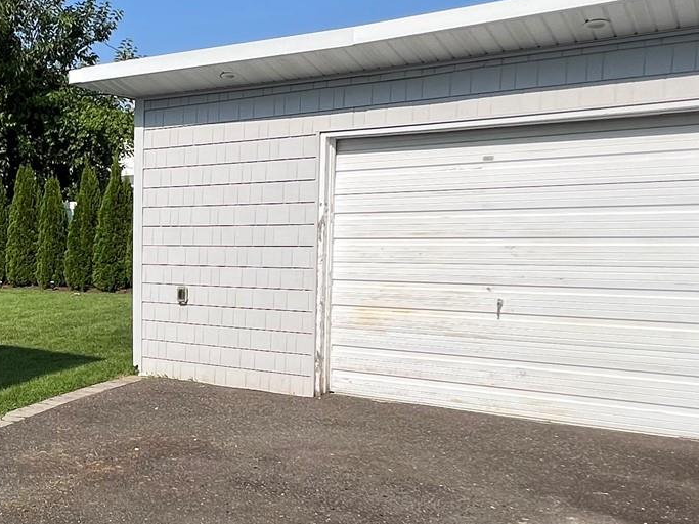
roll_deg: +1.3
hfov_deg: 41.2
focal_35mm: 39
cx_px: -13
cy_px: 294
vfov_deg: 36.8
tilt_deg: -5.2
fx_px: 787
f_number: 1.8
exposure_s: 1/1783
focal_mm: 1.57
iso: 32
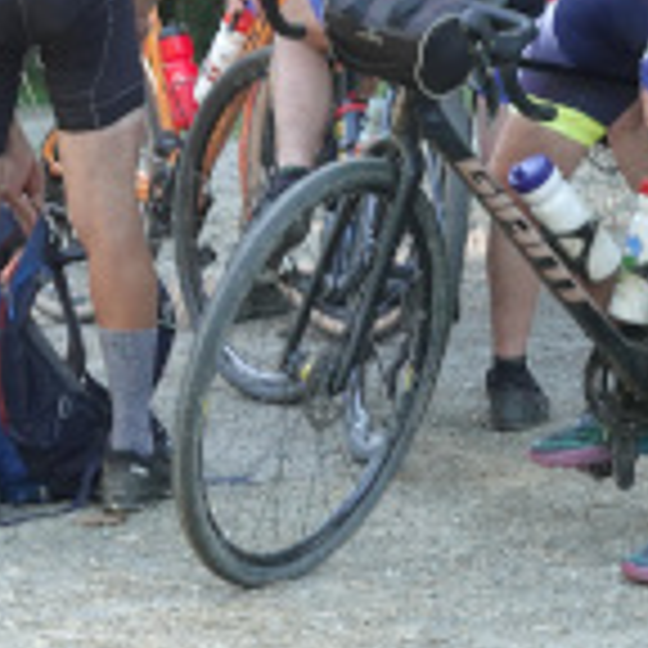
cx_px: -63
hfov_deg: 7.1
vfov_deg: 7.1
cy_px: -74
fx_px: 5189
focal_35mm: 245
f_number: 4
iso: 500
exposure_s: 1/100
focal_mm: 30.26
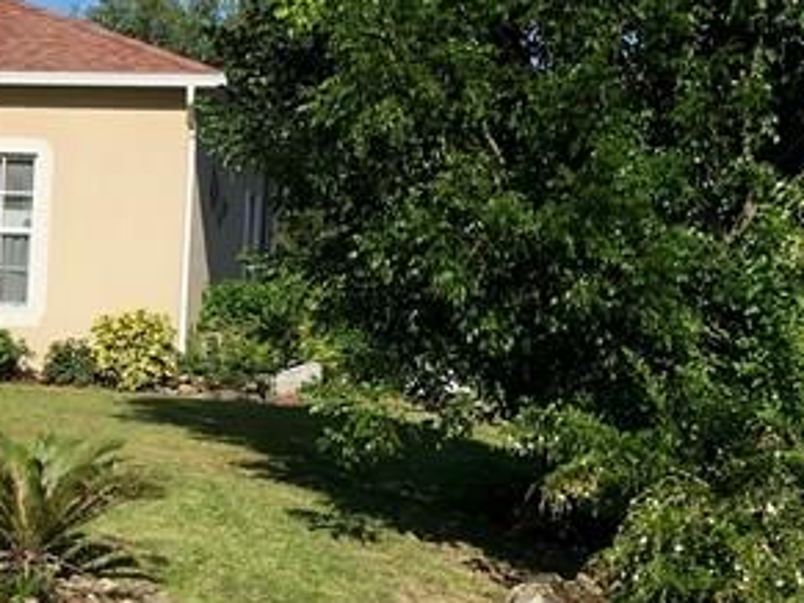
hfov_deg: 16.8
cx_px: -528
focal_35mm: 102
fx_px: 2368
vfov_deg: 14.5
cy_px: 285
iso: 25
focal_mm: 4.15
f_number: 2.2
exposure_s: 1/1923
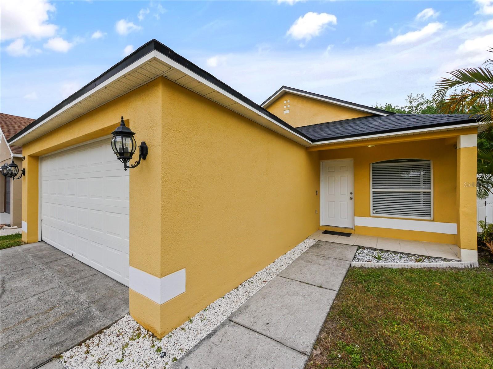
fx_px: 199
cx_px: 246
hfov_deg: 102.1
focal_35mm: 14
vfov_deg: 85.7
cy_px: 184
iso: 200
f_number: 7.1
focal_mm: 7
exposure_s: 1/320
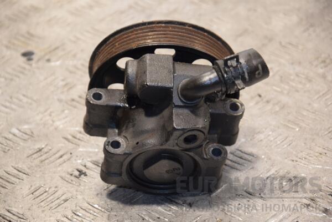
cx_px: 166
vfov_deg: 8.7
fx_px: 1452
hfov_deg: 13.0
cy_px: 111
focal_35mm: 158
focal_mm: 105
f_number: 5.6
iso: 800
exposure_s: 1/80
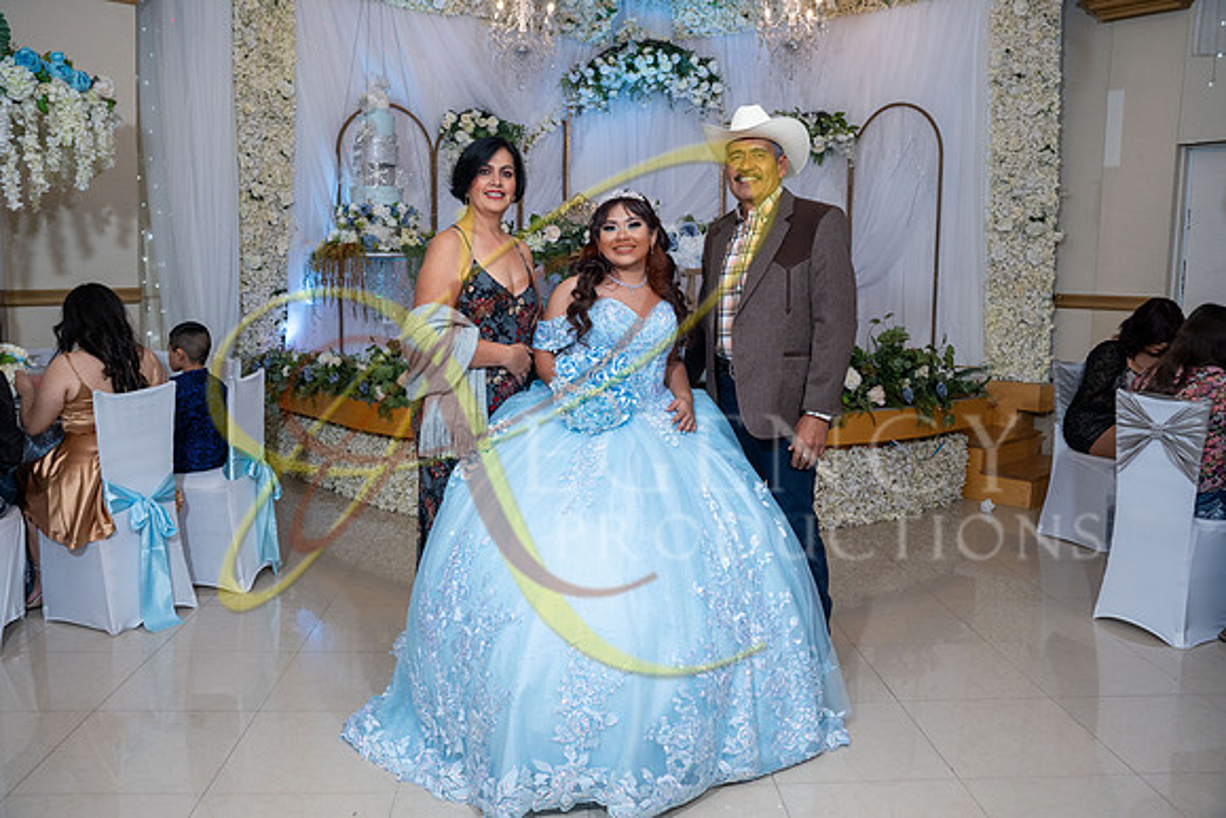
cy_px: 409
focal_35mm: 29
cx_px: 613
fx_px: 988
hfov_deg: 63.6
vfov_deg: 45.0
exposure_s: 1/125
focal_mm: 29
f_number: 5.6
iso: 1250
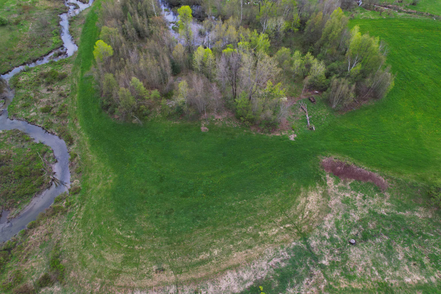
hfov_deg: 78.6
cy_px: 147
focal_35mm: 22
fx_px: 269
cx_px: 220
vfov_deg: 57.2
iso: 400
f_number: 2.8
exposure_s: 1/20
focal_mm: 8.38
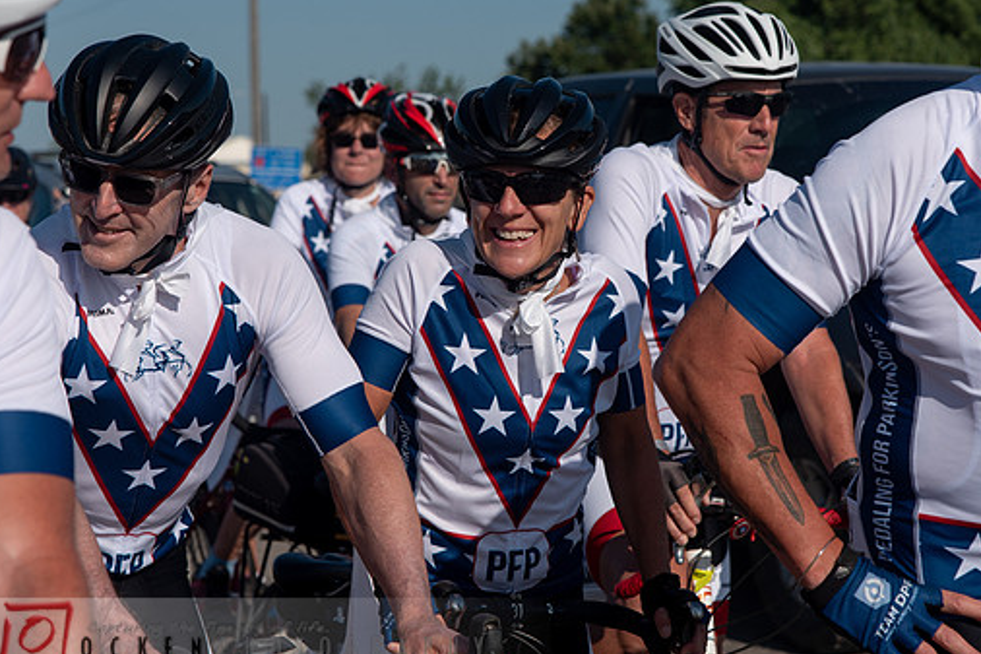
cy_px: 298
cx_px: 551
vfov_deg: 12.6
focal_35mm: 109
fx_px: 2969
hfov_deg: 18.8
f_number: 6.3
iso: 200
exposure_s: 1/1600
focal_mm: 95
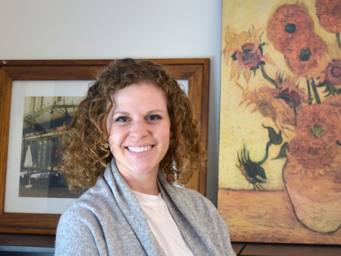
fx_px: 768
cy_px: 148
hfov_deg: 25.0
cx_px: 150
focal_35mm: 78
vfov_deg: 18.9
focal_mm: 34
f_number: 4.5
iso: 900
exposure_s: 1/30
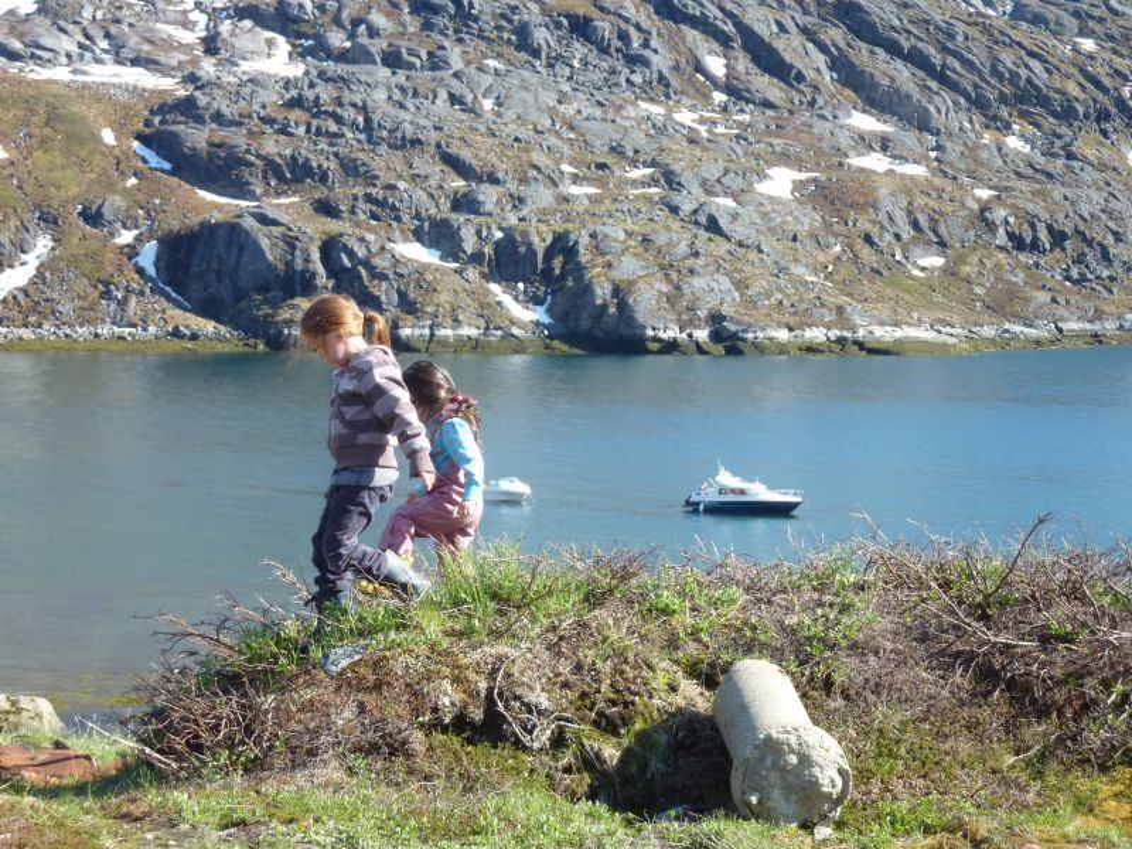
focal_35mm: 96
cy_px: 424
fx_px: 3139
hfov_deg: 20.4
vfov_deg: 15.4
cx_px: 566
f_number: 4.3
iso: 160
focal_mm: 15.8
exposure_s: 1/400
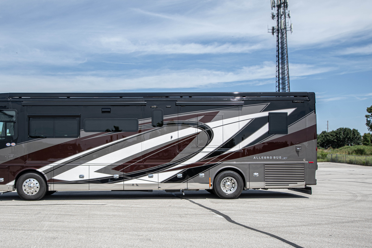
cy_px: 149
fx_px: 393
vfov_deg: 34.9
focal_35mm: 38
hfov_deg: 50.3
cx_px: 146
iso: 100
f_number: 4
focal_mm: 20
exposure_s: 1/500
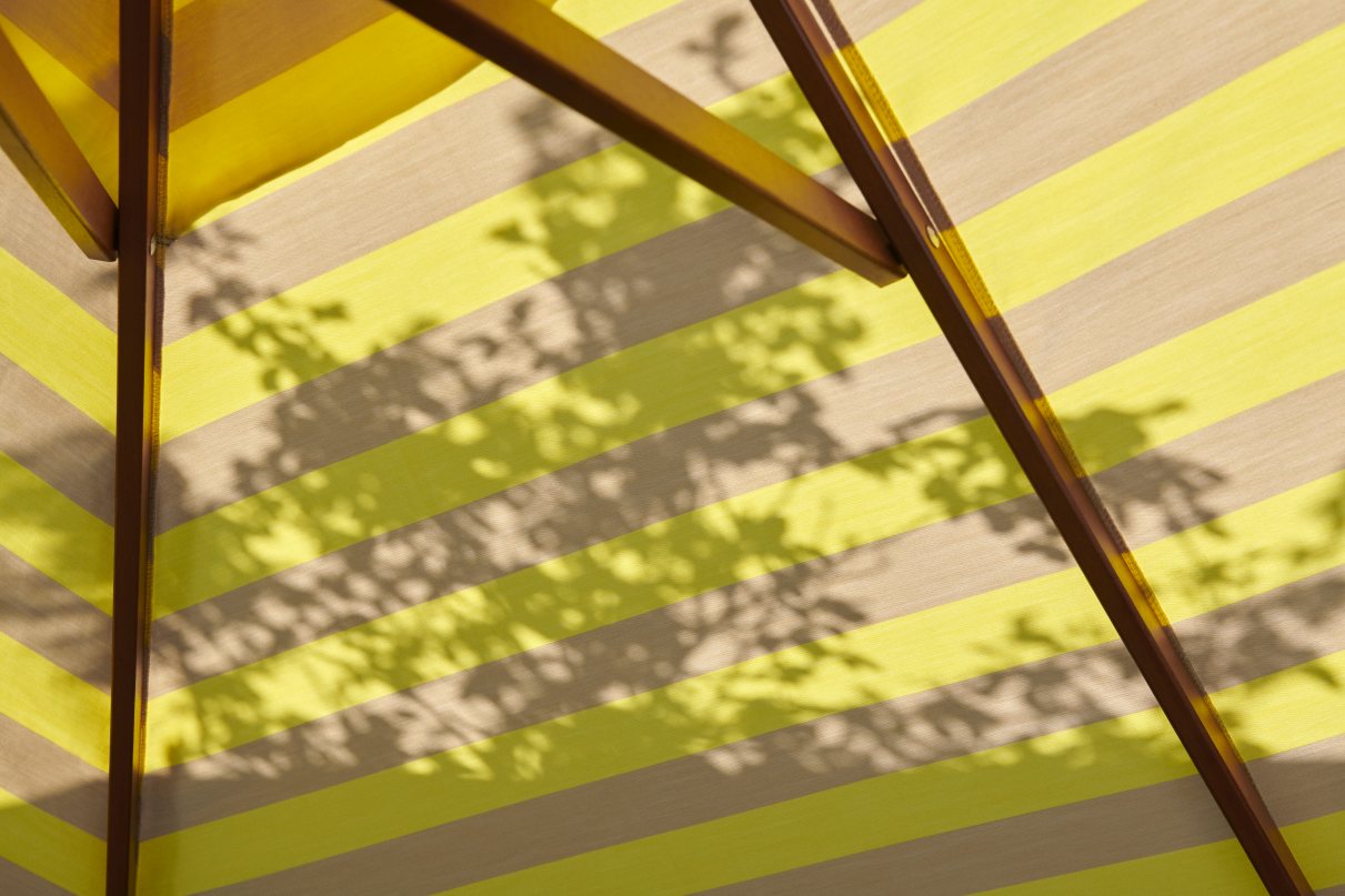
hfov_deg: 41.1
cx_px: 672
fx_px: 1793
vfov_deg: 28.1
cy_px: 448
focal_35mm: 48
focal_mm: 48
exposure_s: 1/400
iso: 320
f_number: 6.3
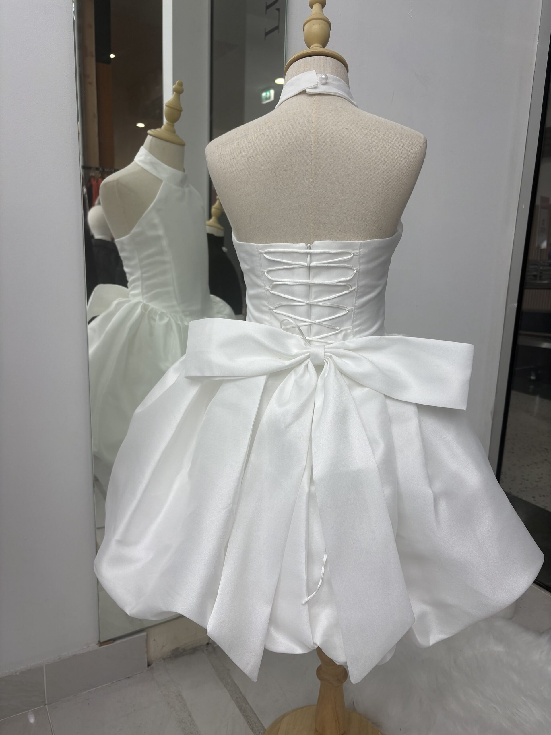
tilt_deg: -11.6
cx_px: 276
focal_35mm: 26
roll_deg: -2.4
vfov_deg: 67.3
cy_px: 368
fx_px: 552
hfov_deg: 53.1
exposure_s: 1/172
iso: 40
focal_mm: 5.96
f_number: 1.6
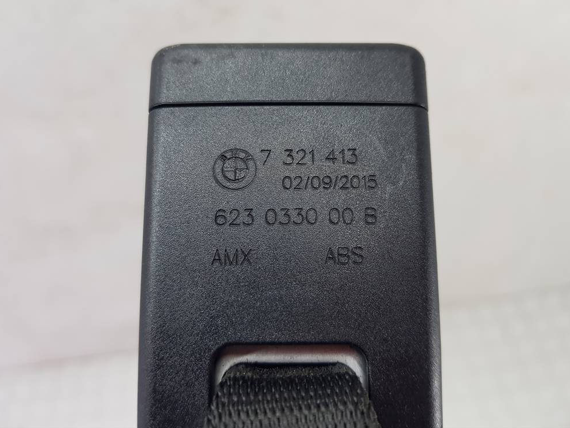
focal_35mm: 27
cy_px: 208
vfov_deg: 51.4
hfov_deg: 65.3
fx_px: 445
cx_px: 286
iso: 100
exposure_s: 1/100
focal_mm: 4.2
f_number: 1.7
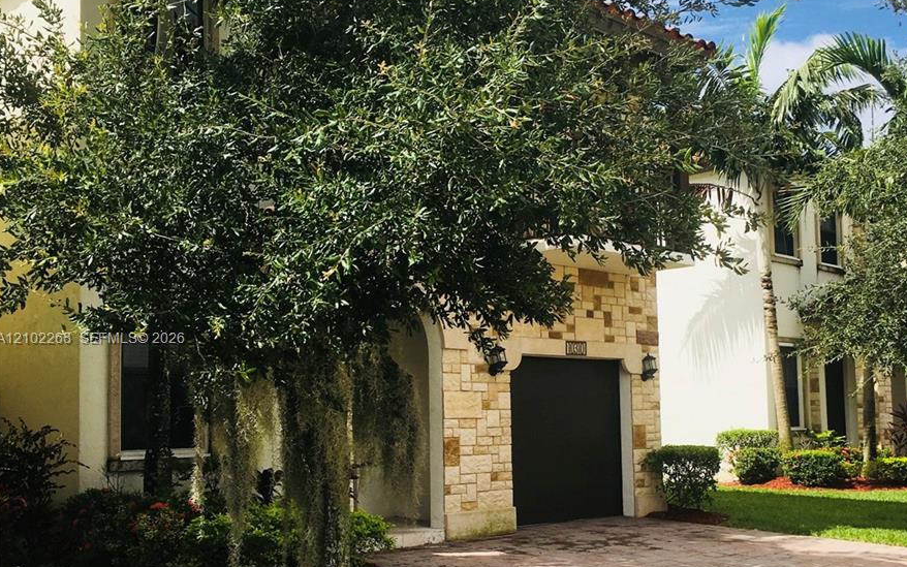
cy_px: 340
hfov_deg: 47.2
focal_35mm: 42
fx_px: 1038
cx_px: 459
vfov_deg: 30.5
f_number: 2.2
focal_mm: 4.15
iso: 25
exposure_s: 1/1672
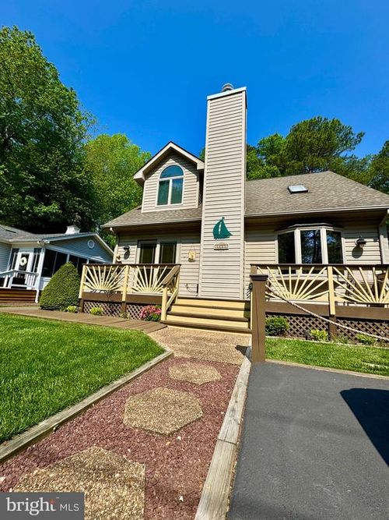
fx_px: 210
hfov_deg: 85.7
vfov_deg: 102.1
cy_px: 260
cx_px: 194
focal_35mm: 14
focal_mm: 2.22
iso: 50
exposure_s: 1/2415
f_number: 2.2
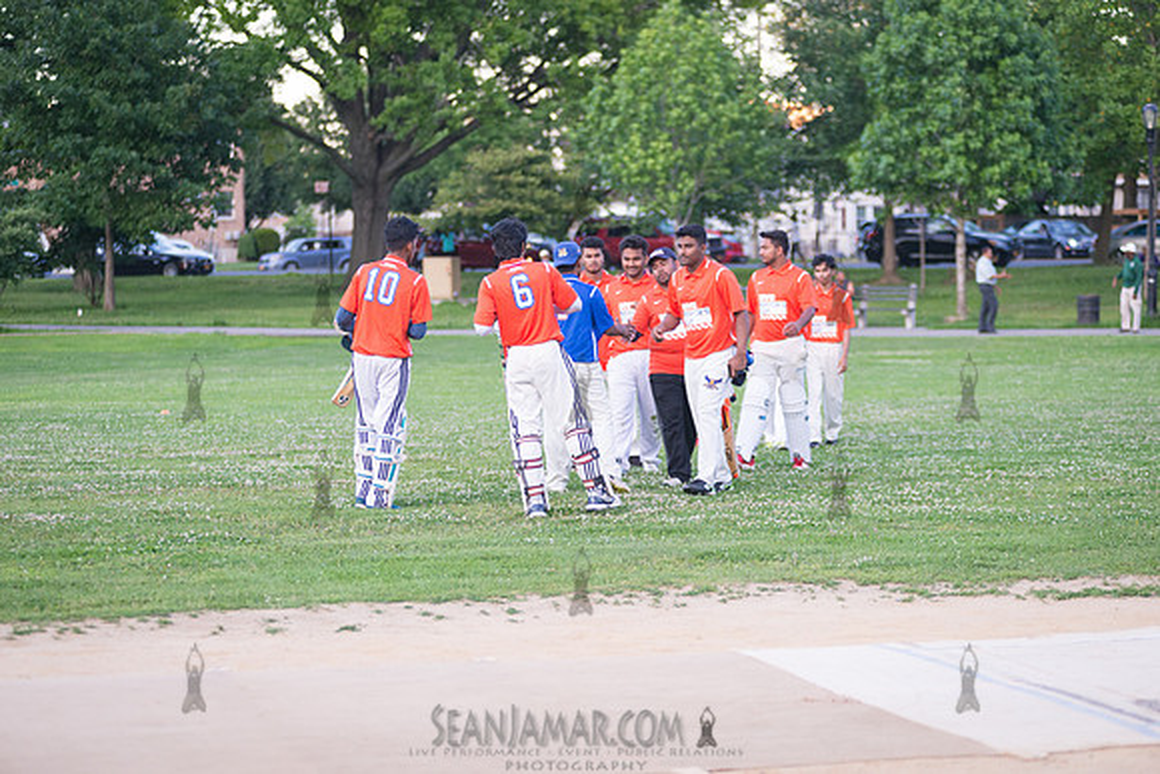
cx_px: 580
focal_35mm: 100
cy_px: 387
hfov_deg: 20.4
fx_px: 3223
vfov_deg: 13.7
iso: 1600
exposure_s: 1/800
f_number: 2.8
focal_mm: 100
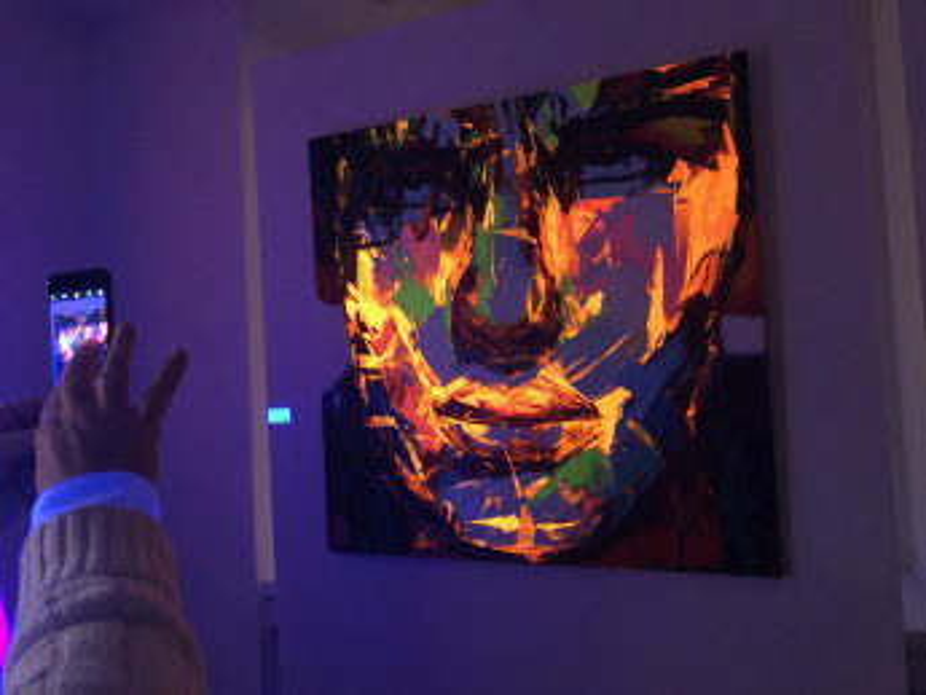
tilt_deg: +3.2
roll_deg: +3.2
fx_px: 749
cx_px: 463
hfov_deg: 63.4
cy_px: 348
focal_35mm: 28
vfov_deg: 49.8
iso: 160
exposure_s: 1/4
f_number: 1.8
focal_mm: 3.99
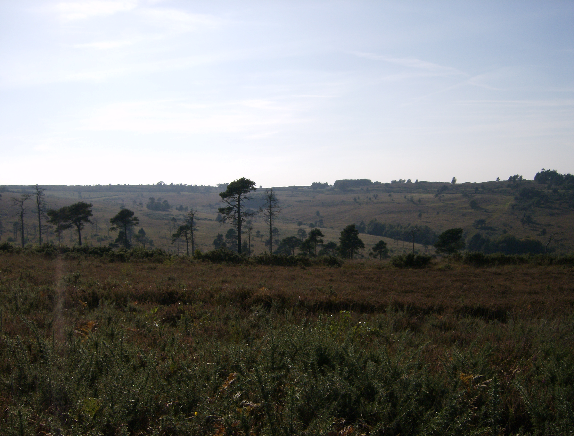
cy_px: 218
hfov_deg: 51.1
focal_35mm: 36
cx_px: 287
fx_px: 600
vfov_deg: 40.0
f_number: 4.7
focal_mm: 6
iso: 100
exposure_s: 1/2000
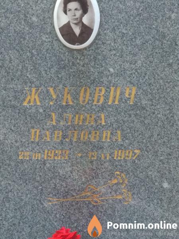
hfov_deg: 28.0
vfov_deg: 36.8
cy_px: 120
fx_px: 359
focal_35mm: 52
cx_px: 90
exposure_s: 1/60
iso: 800
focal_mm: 5.99
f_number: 2.6
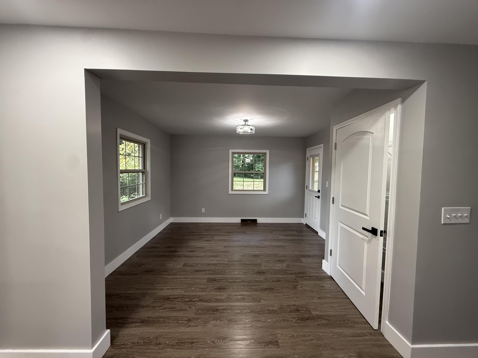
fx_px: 193
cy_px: 179
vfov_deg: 85.7
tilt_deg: -4.1
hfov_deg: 102.1
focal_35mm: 14
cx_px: 239
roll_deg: -0.4
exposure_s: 1/120
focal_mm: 2.22
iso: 500
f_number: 2.2
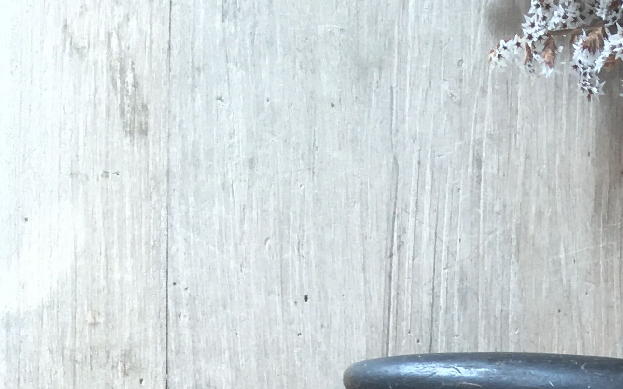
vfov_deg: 11.7
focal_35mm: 96
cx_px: 673
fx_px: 1630
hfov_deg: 20.7
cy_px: 866
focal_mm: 4.15
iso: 32
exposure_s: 1/50
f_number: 2.2
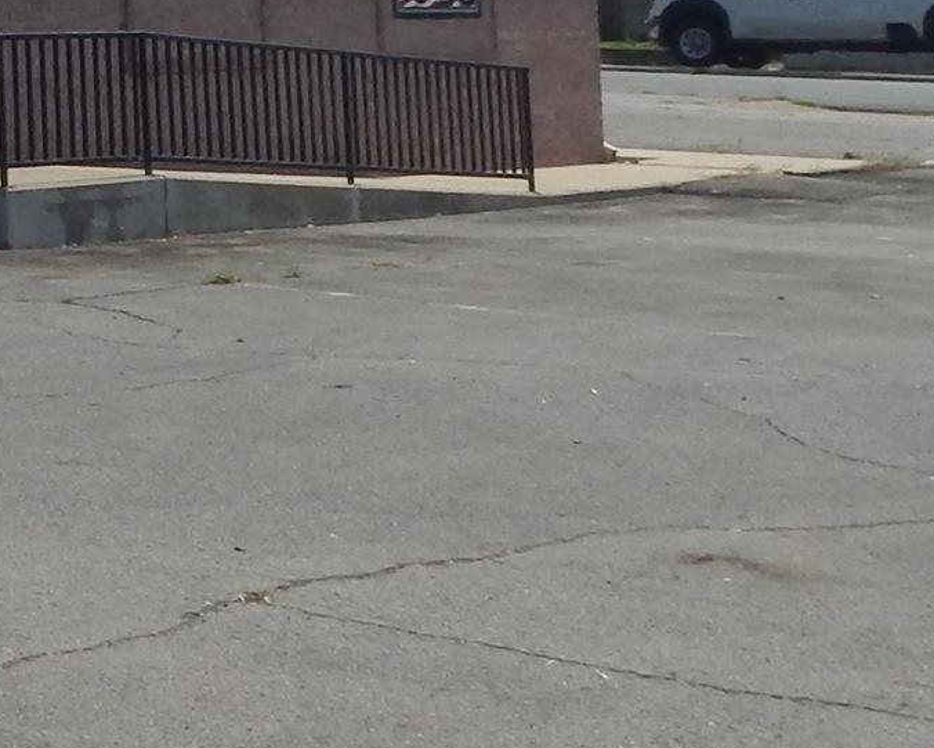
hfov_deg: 16.2
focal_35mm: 102
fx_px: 2820
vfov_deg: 14.7
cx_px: -681
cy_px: -106
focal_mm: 4
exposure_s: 1/800
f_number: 6
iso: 125
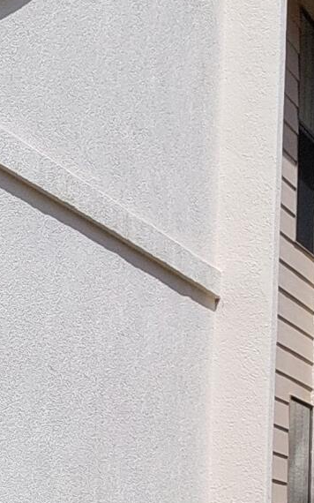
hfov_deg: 7.9
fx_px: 1836
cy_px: 604
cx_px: -729
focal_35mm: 134
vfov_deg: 15.1
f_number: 1.8
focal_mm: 5.23
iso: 25
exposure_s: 1/1900
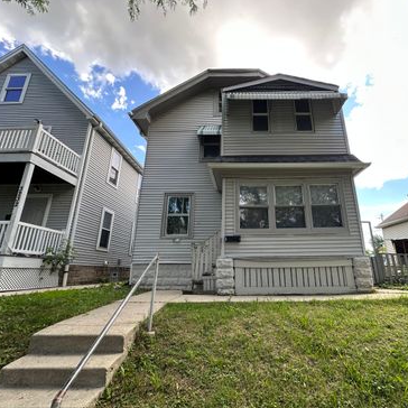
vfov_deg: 84.0
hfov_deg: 83.4
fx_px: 227
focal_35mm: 17
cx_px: 233
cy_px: 206
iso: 40
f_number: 2.2
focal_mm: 2.22
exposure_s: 1/212
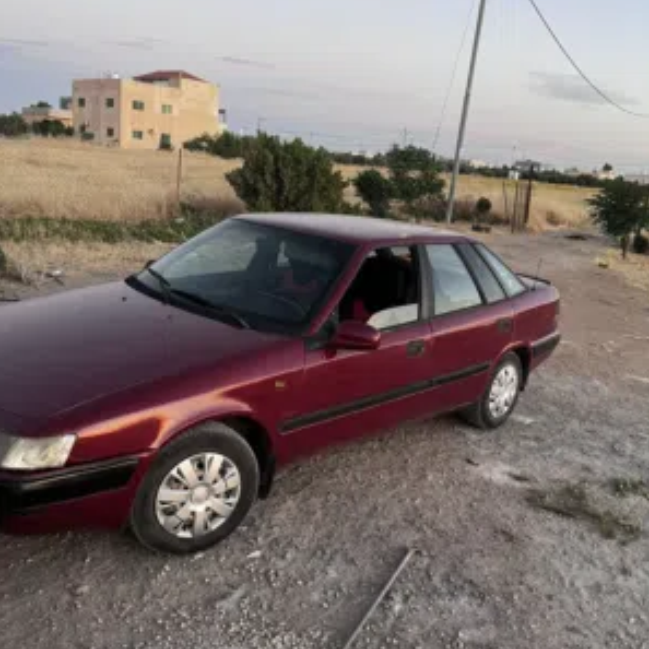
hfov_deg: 52.5
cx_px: 323
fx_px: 658
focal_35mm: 31
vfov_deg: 52.5
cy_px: 341
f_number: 1.6
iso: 125
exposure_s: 1/96
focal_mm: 5.1
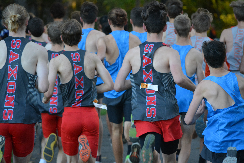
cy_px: 82
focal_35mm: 300
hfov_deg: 6.9
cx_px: 122
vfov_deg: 4.6
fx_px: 2033
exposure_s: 1/320
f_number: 5.6
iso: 1600
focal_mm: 200
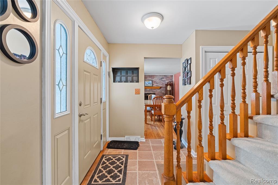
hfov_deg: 100.4
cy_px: 92
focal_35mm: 15
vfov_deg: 77.3
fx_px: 116
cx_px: 139
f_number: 7.1
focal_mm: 10
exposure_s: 2
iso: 800
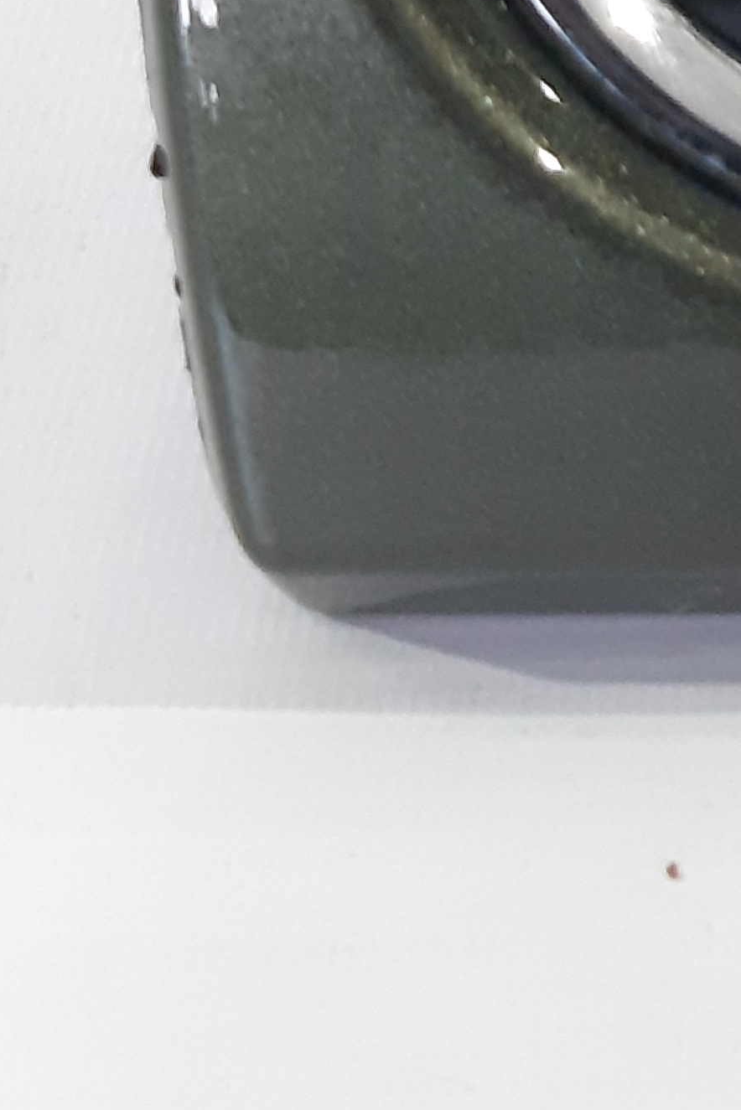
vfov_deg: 15.9
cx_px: 1472
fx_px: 3703
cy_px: -458
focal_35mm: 120
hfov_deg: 10.5
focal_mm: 3.93
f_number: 1.7
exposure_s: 1/50
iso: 200
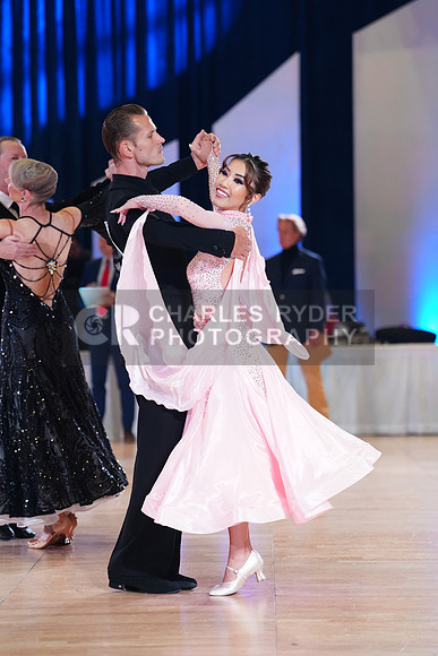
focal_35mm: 105
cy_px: 328
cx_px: 219
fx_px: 1915
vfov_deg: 19.5
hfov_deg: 13.0
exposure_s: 1/400
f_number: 2.8
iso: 2000
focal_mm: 105
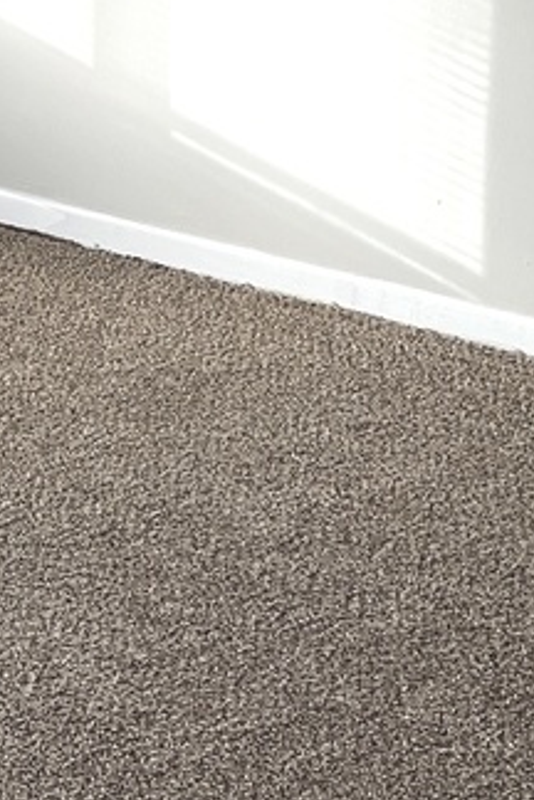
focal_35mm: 90
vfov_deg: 20.8
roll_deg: +0.7
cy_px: -207
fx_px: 2002
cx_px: -371
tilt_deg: -9.8
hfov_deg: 13.8
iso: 80
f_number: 1.6
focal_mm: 5.1
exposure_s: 1/121
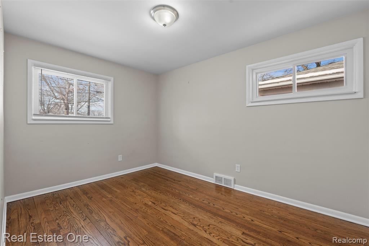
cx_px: 184
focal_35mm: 16
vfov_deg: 73.7
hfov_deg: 96.8
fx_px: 164
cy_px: 123
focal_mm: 16
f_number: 9
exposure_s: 1/4
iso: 250
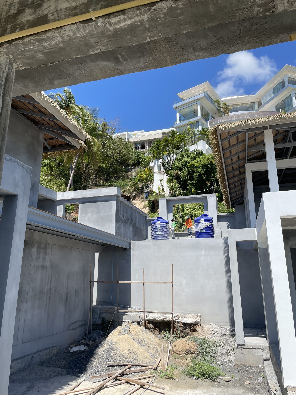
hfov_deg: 53.1
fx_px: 296
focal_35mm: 26
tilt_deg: +16.8
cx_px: 148
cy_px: 198
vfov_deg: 67.3
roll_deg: -0.8
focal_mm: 4.2
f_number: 1.6
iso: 32
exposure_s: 1/2747
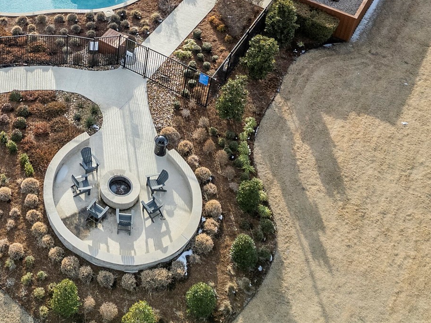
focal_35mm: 54
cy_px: -34
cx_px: 60
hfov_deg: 34.0
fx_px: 673
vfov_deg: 25.1
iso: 150
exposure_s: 1/1500
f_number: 1.7
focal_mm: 6.72
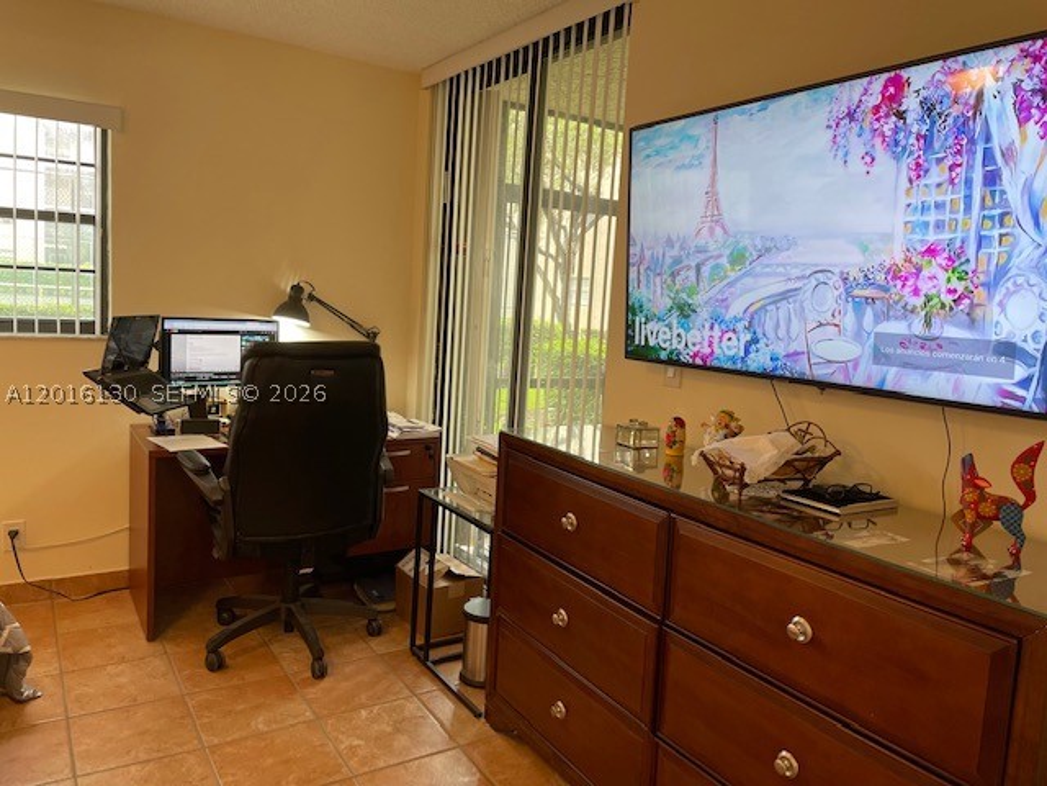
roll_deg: -3.0
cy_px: 393
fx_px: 786
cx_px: 524
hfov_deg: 67.3
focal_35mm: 26
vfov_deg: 53.1
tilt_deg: -6.9
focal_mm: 4.2
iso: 100
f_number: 1.6
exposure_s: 1/60
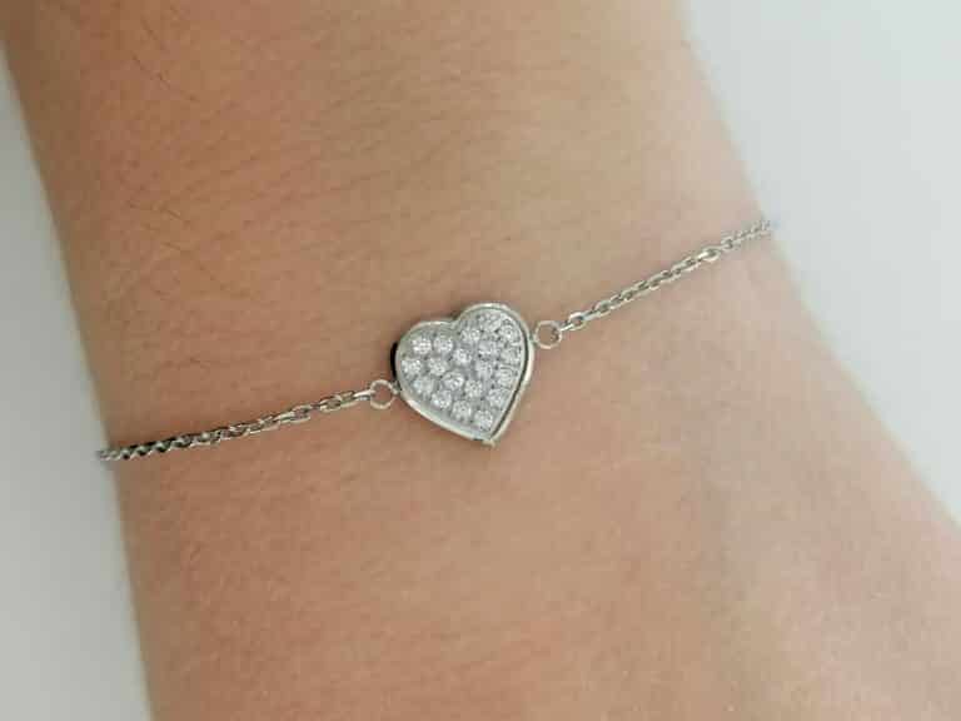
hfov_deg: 36.8
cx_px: 480
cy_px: 360
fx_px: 1444
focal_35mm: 52
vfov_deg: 28.0
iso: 160
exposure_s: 1/50
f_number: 1.8
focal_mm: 4.75
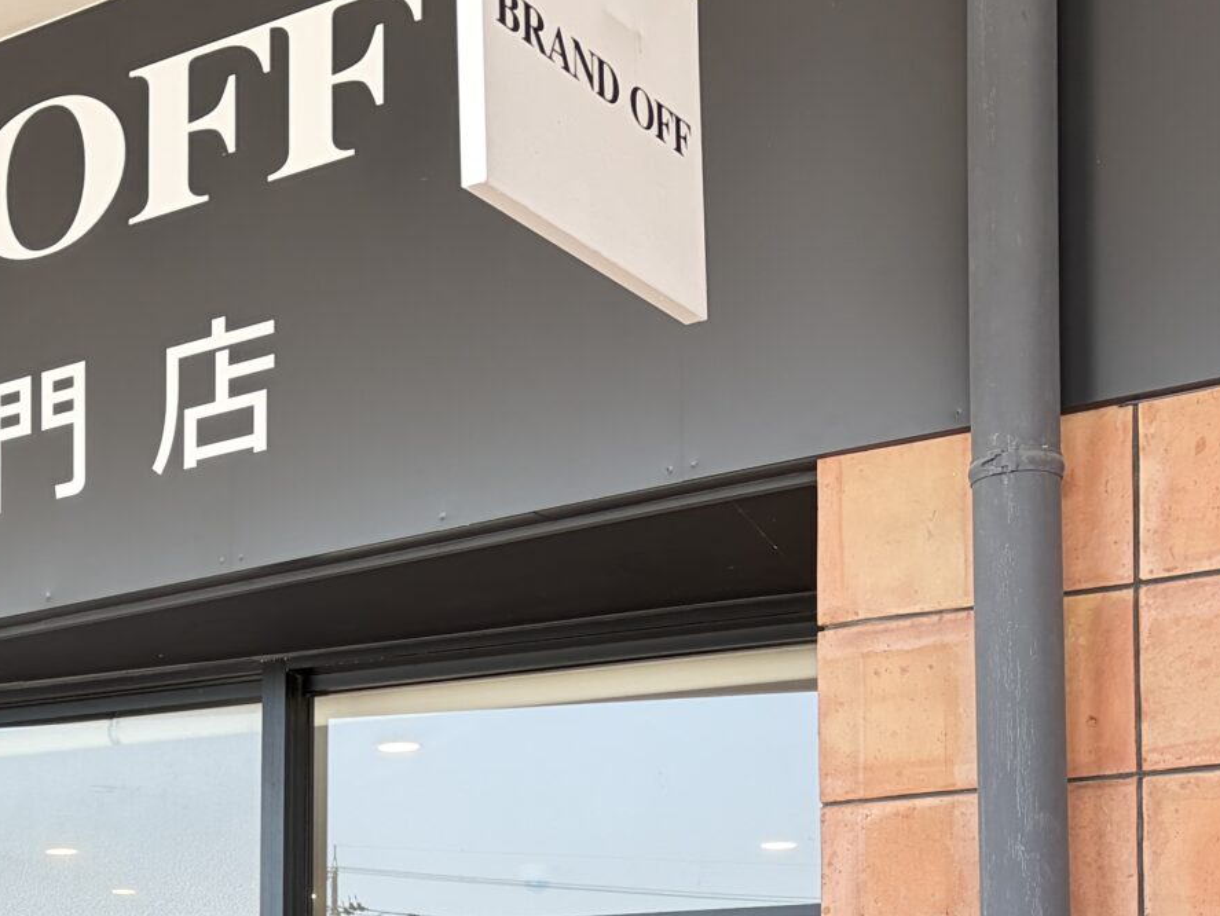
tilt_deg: +4.3
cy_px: 1027
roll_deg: -1.1
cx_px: 29
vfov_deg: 18.8
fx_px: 2644
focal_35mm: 75
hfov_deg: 24.9
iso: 50
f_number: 1.6
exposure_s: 1/176
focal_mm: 5.96
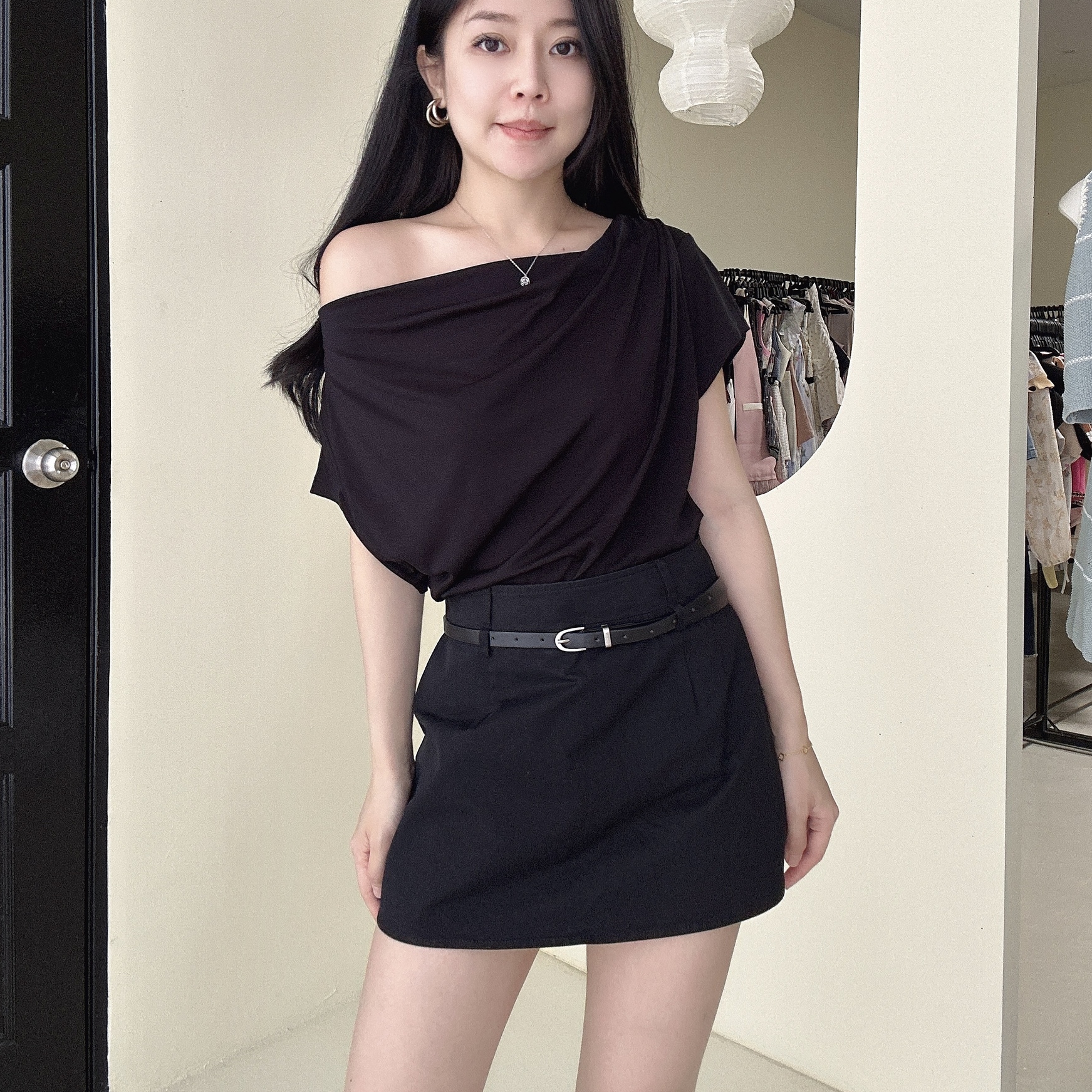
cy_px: 554
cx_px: 536
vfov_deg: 57.3
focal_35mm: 28
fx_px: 999
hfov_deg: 57.3
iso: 80
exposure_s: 1/50
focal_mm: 2.69
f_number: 1.9
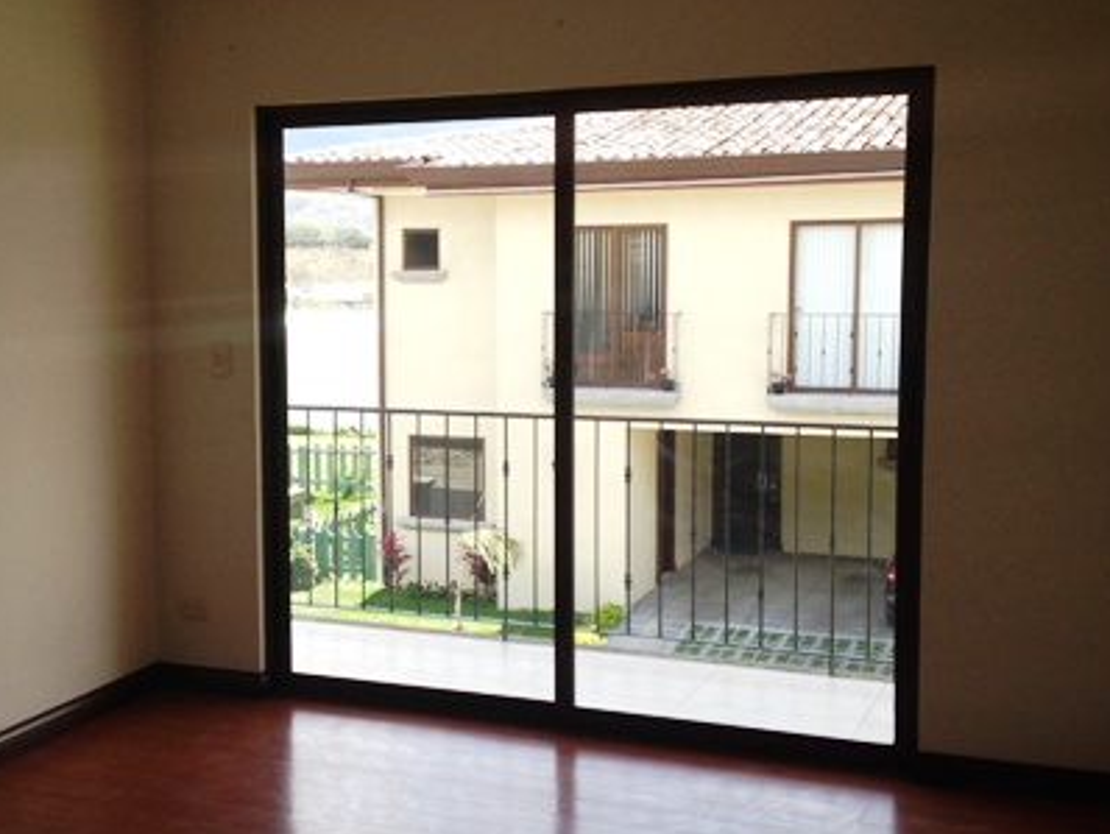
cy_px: 421
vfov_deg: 27.6
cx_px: 385
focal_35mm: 53
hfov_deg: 35.8
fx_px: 1701
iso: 80
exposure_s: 1/398
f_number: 2.4
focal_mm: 4.12
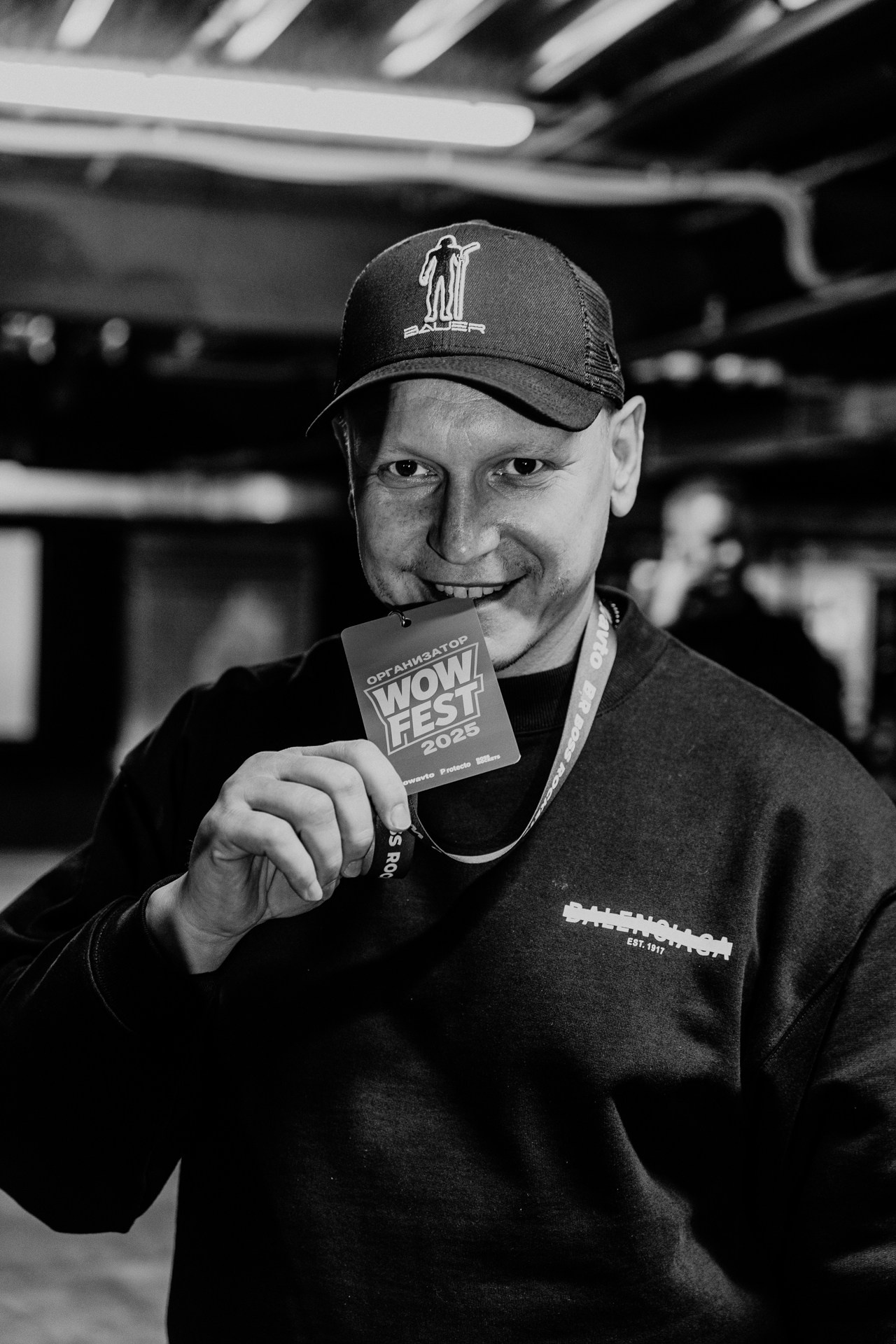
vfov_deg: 35.6
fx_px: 2091
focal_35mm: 56
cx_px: 448
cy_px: 672
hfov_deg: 24.2
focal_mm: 56
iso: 800
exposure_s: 1/60
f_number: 2.8
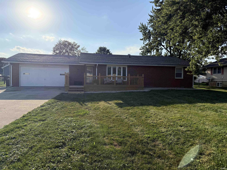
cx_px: 114
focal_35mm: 24
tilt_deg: -0.3
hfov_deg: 71.6
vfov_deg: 56.8
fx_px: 157
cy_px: 85
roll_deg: -1.1
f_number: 1.78
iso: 125
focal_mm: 6.76
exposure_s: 1/7353
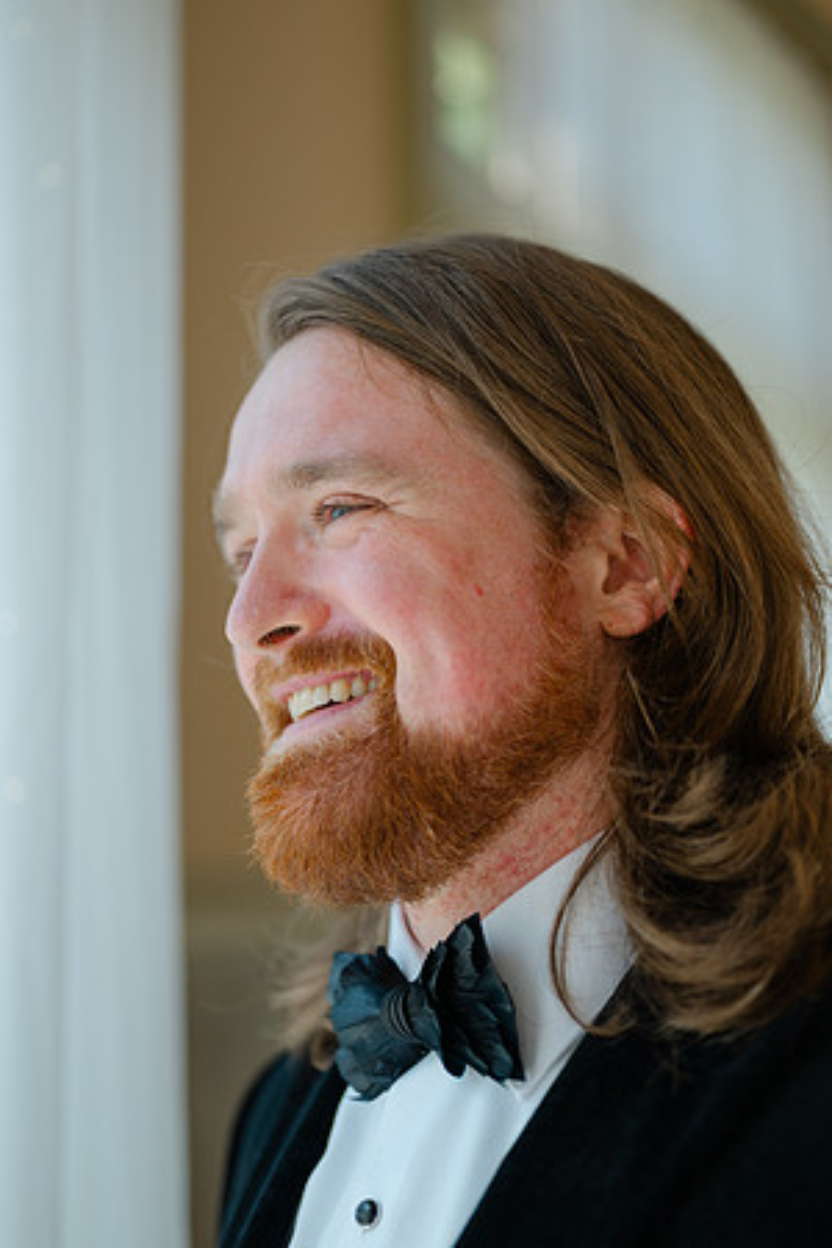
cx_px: 416
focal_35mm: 50
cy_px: 624
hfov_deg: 27.0
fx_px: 1733
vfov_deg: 39.6
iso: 64
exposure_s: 1/400
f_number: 1.8
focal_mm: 50
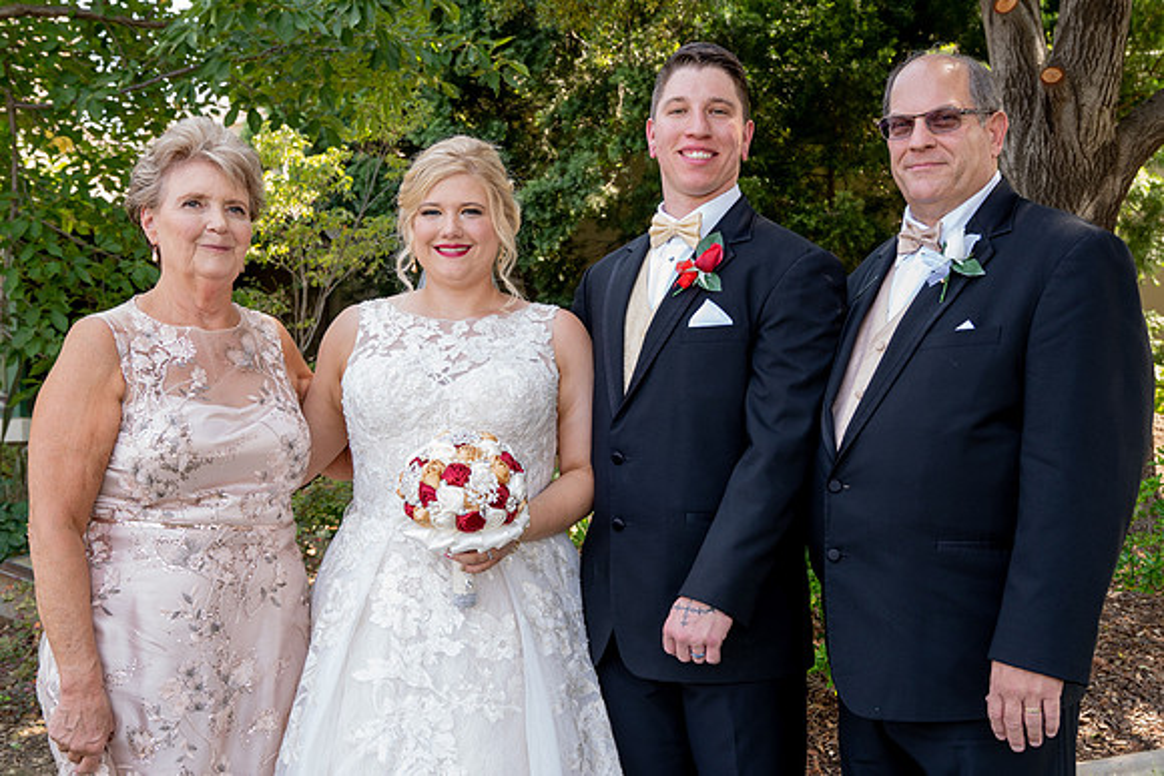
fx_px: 1279
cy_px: 444
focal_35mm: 40
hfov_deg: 48.9
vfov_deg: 33.7
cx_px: 634
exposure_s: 1/125
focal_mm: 30
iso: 500
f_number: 5
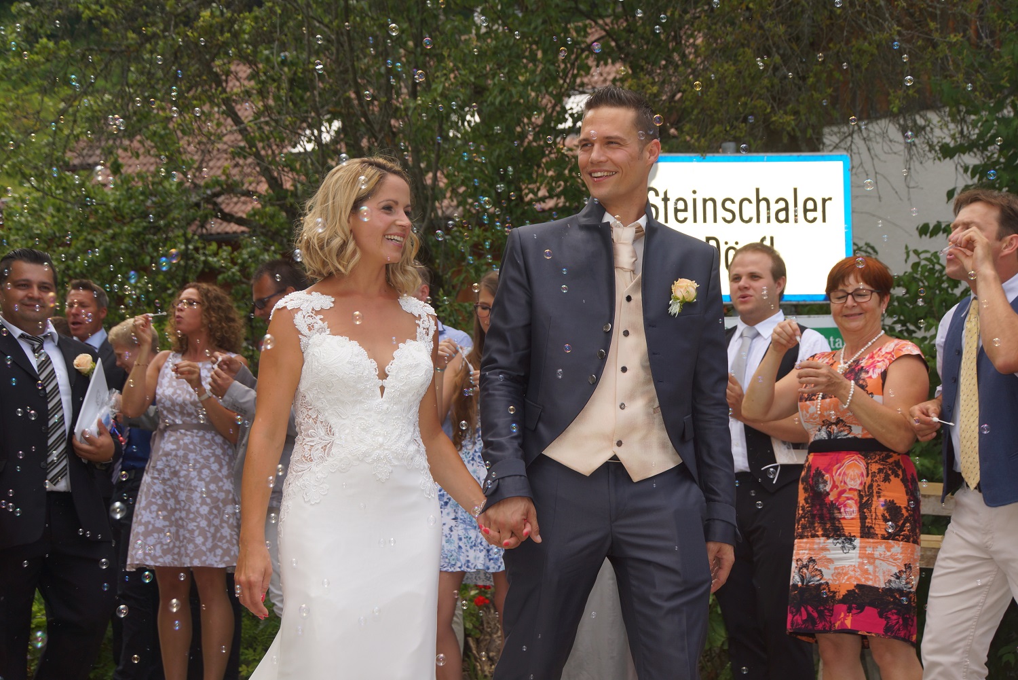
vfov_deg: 18.2
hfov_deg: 27.0
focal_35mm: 75
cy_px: 340
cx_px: 509
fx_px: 2121
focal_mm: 50
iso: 100
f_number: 5
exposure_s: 1/200
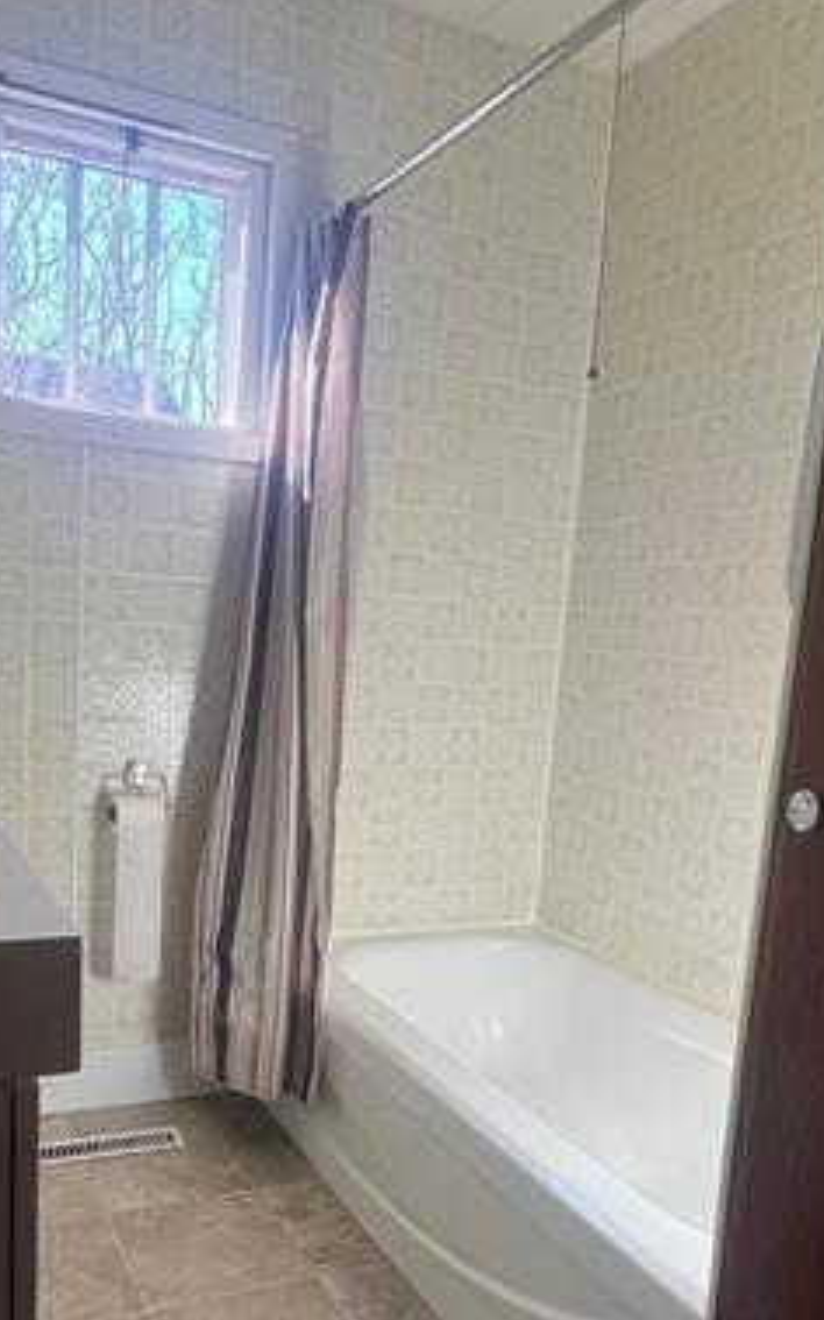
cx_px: 307
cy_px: 821
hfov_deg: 44.1
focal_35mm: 28
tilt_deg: -9.0
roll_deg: -2.6
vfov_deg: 65.6
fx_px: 1007
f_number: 1.8
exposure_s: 1/110
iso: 32
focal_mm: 1.57
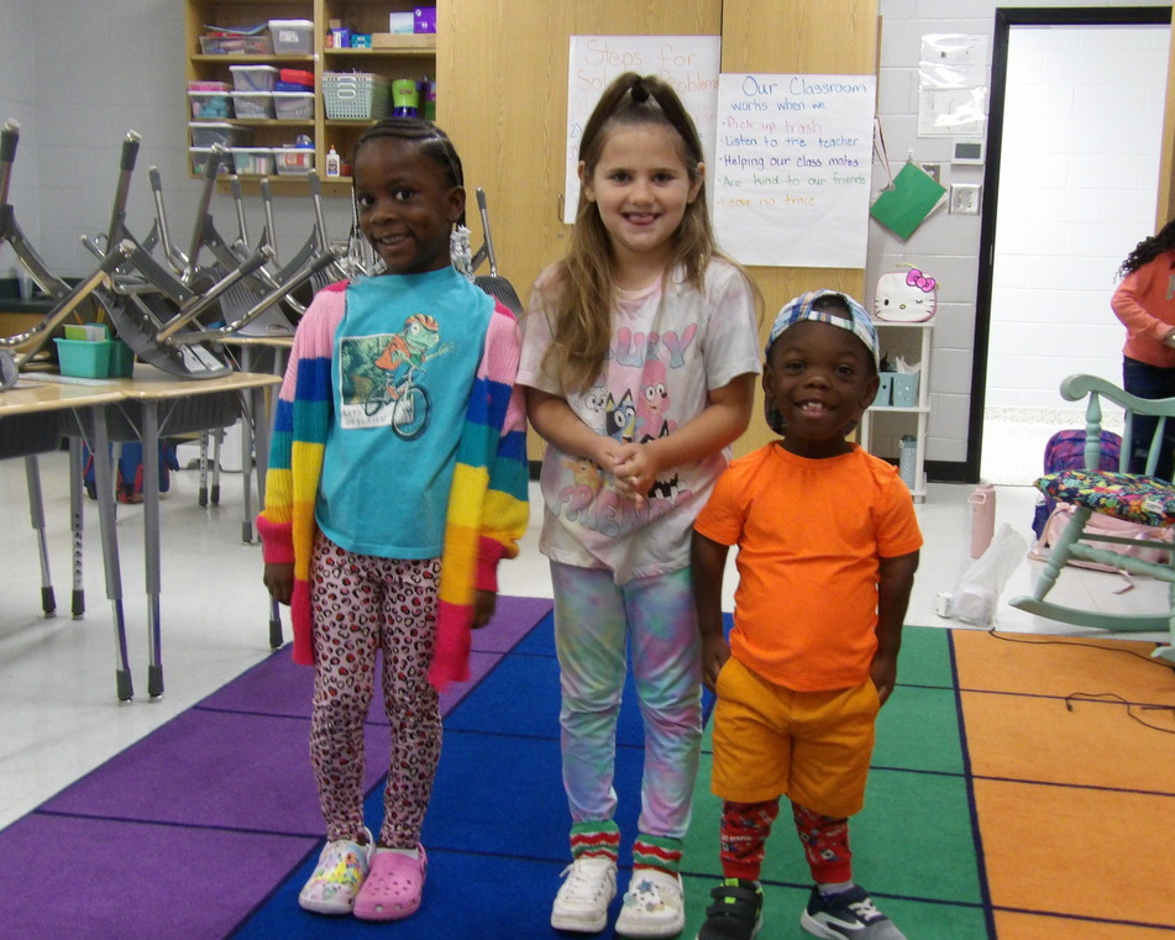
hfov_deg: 44.8
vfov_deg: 36.5
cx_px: 609
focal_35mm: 41
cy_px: 473
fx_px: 1426
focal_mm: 7
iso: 550
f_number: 3.7
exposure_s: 1/17
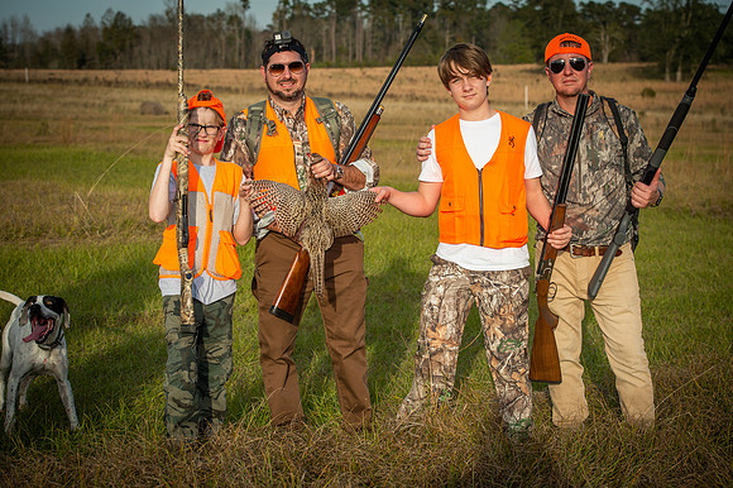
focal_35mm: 70
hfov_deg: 28.9
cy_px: 244
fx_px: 1424
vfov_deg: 19.4
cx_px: 366
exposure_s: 1/400
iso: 100
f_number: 5.6
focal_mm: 70
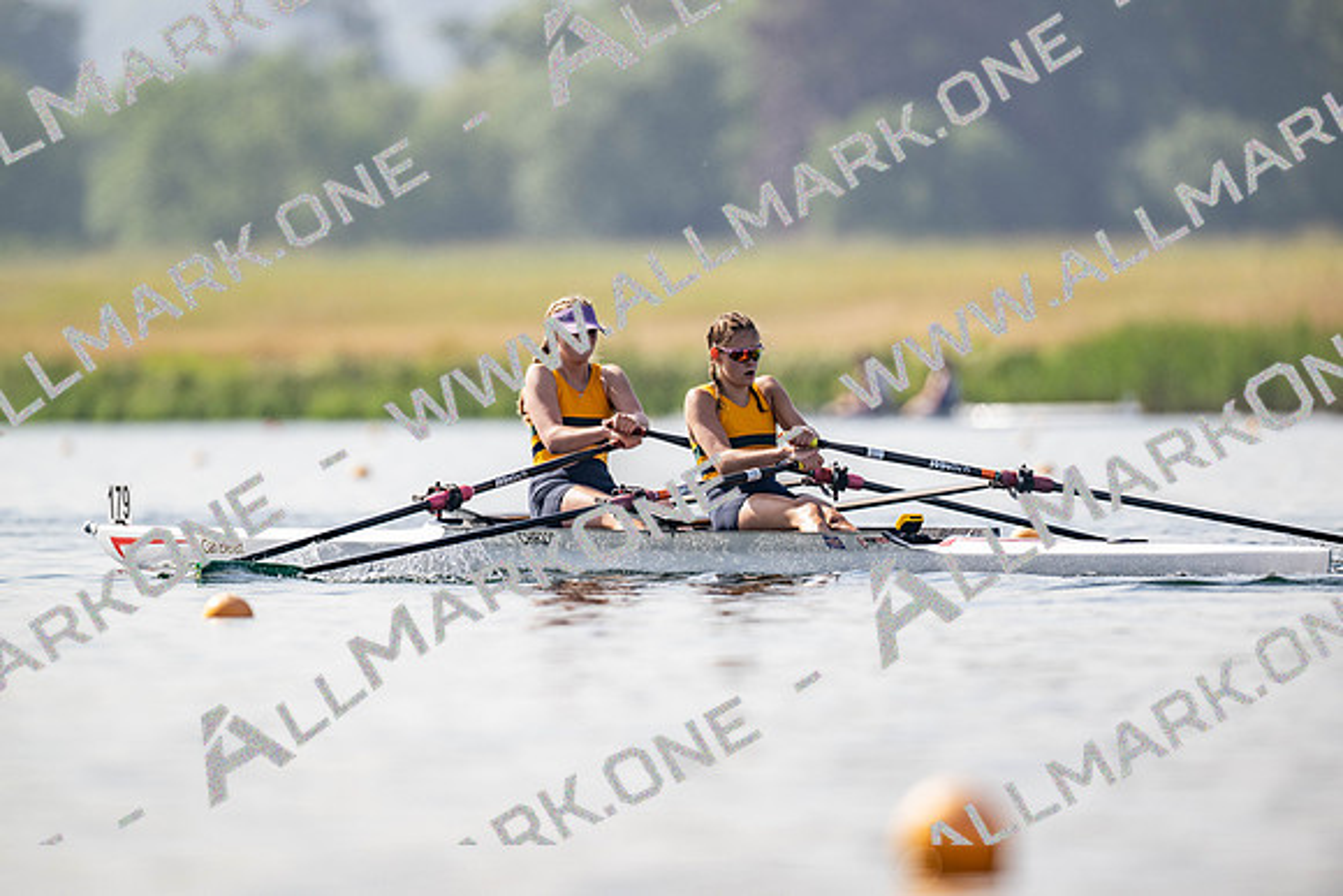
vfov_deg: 2.3
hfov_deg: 3.4
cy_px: 448
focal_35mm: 600
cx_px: 672
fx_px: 22388
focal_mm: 600
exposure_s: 1/2500
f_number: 5
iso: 180
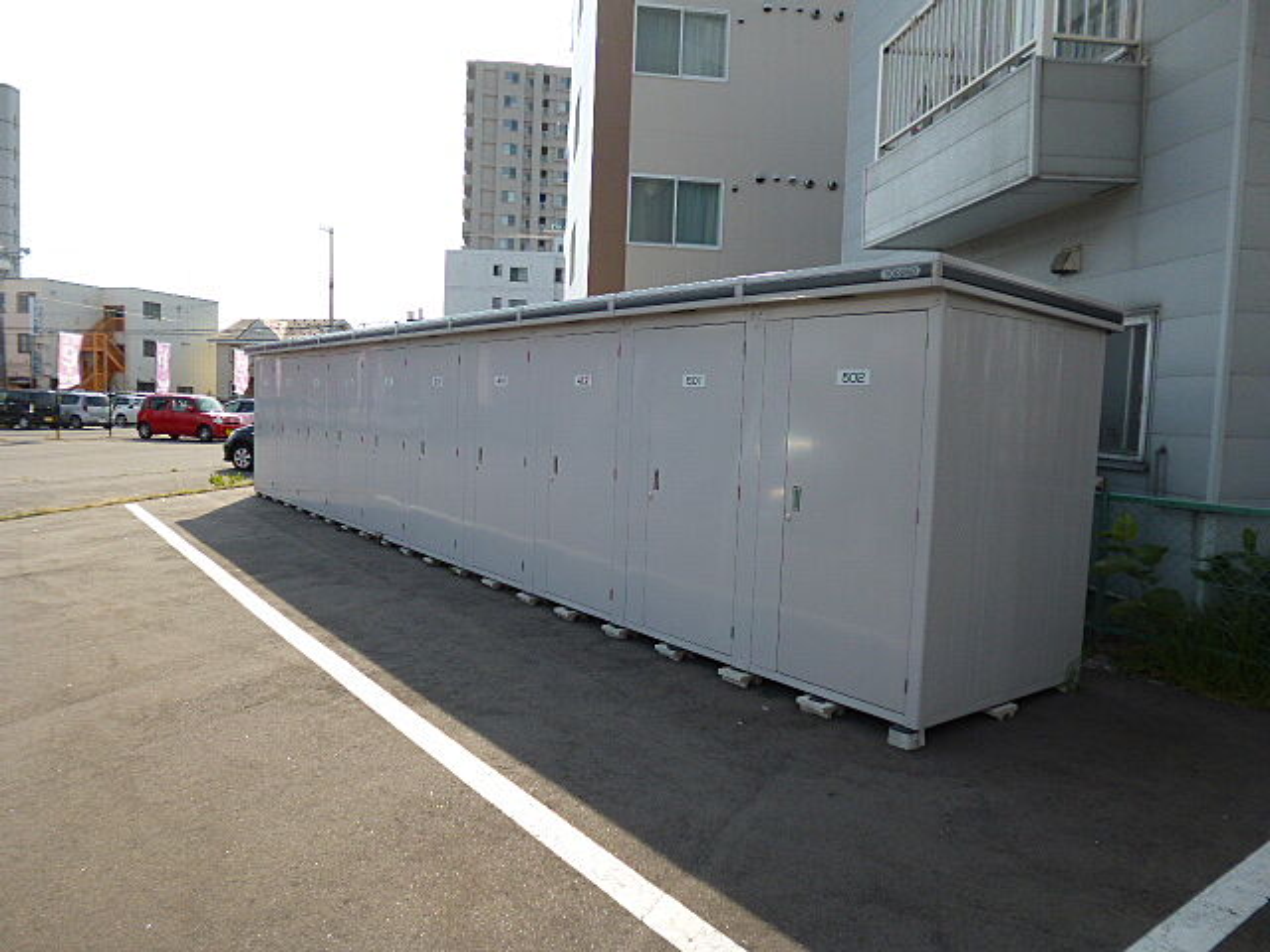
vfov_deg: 56.8
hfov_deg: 71.6
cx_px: 635
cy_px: 476
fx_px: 881
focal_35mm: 24
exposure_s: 1/1000
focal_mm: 4.3
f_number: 2.8
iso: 100
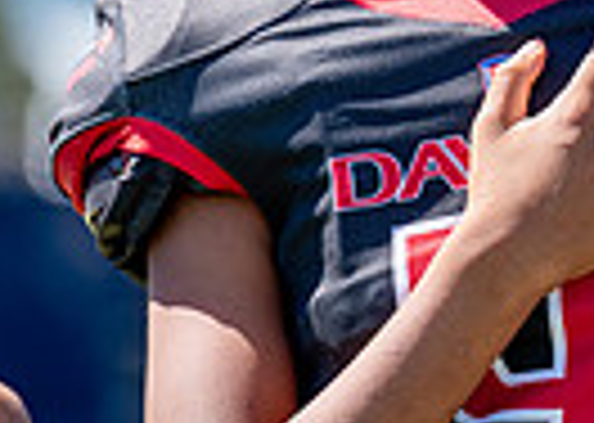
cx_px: 648
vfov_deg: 2.0
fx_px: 12353
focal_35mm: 733
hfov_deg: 2.8
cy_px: 194
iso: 100
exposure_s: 1/1000
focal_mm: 144
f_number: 2.8
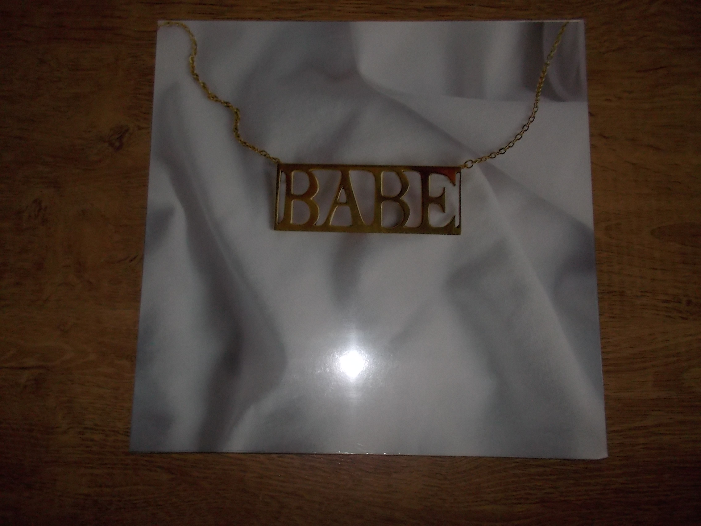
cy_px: 263
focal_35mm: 29
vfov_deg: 48.2
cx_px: 350
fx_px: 587
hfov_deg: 61.7
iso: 200
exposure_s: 1/30
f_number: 3.3
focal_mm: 4.1
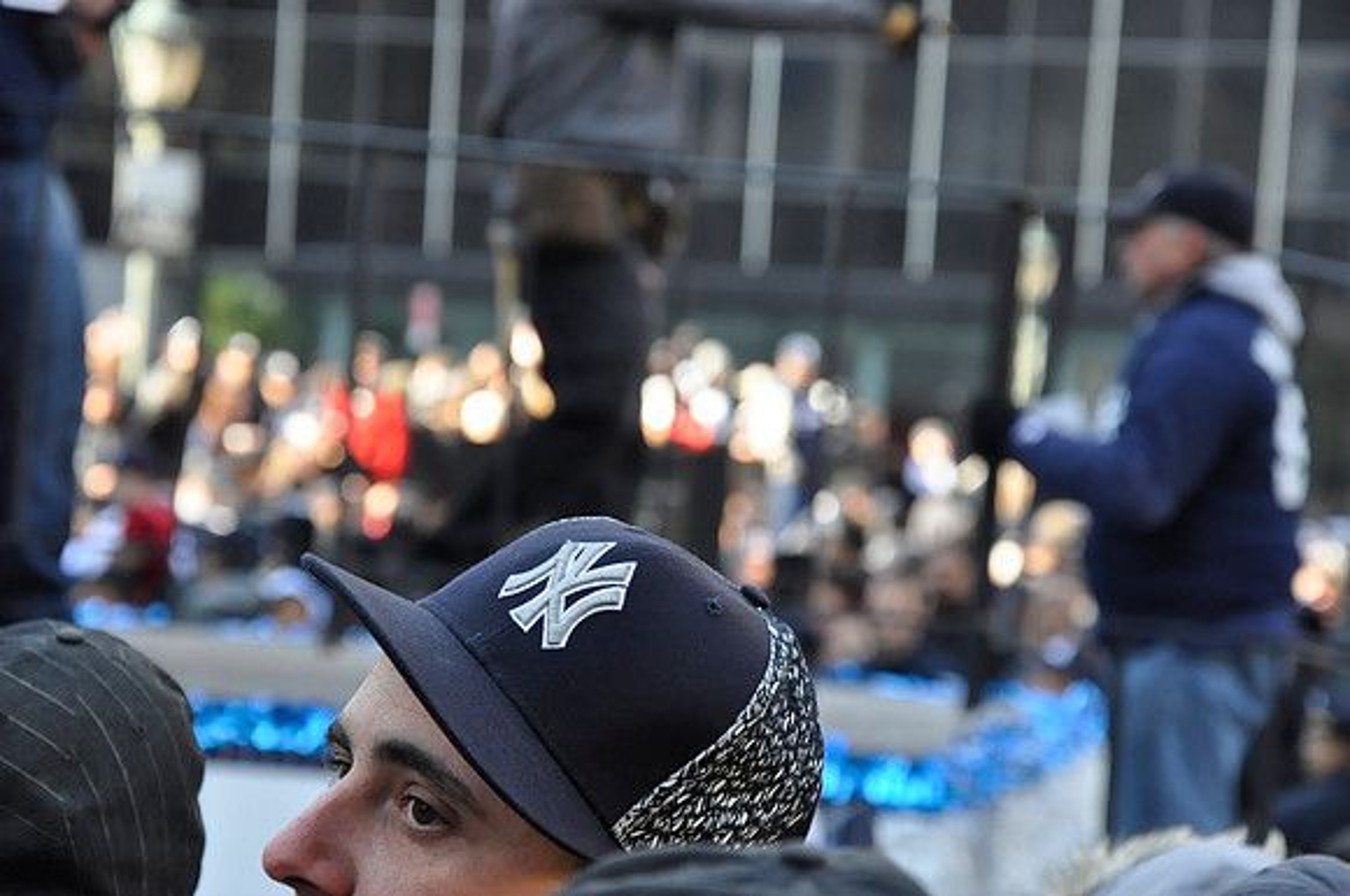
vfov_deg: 8.7
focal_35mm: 158
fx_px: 5898
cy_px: 448
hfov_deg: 13.1
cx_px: 675
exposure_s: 1/250
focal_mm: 105
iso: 1000
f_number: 8
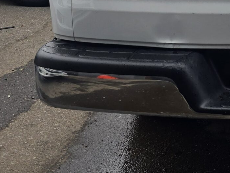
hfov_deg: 20.5
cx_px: 328
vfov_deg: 16.0
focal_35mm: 84
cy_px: -94
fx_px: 558
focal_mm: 6.3
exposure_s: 1/180
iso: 50
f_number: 1.7
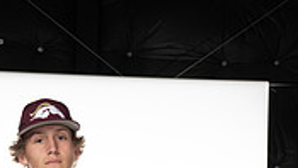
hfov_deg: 24.4
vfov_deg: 12.1
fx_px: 680
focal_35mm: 86
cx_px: 68
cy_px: 367
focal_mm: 32
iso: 400
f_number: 6.3
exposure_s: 1/250
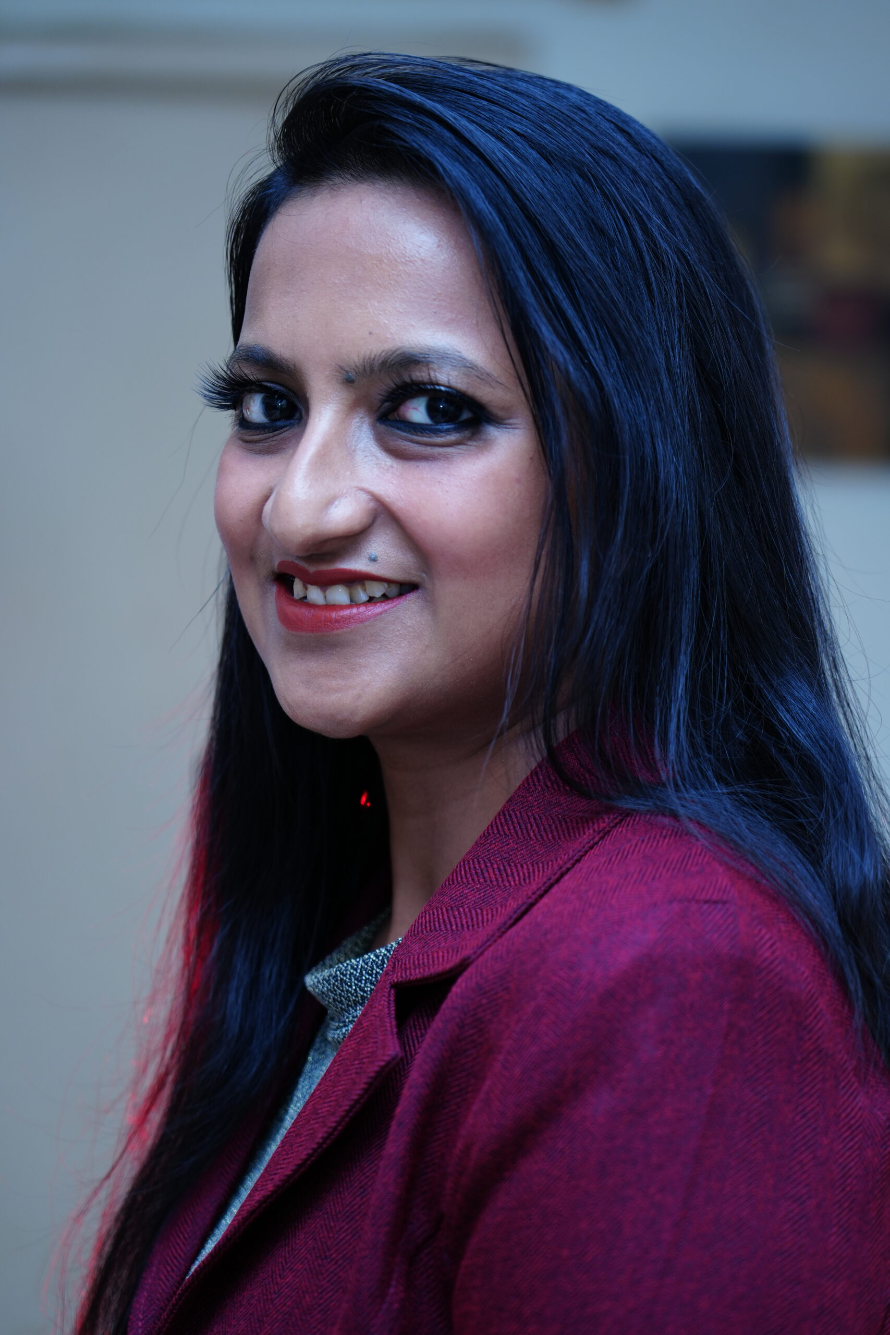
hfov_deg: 13.0
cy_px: 668
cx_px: 445
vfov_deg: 19.5
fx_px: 3893
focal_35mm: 105
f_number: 4
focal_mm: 105
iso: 400
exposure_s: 1/125
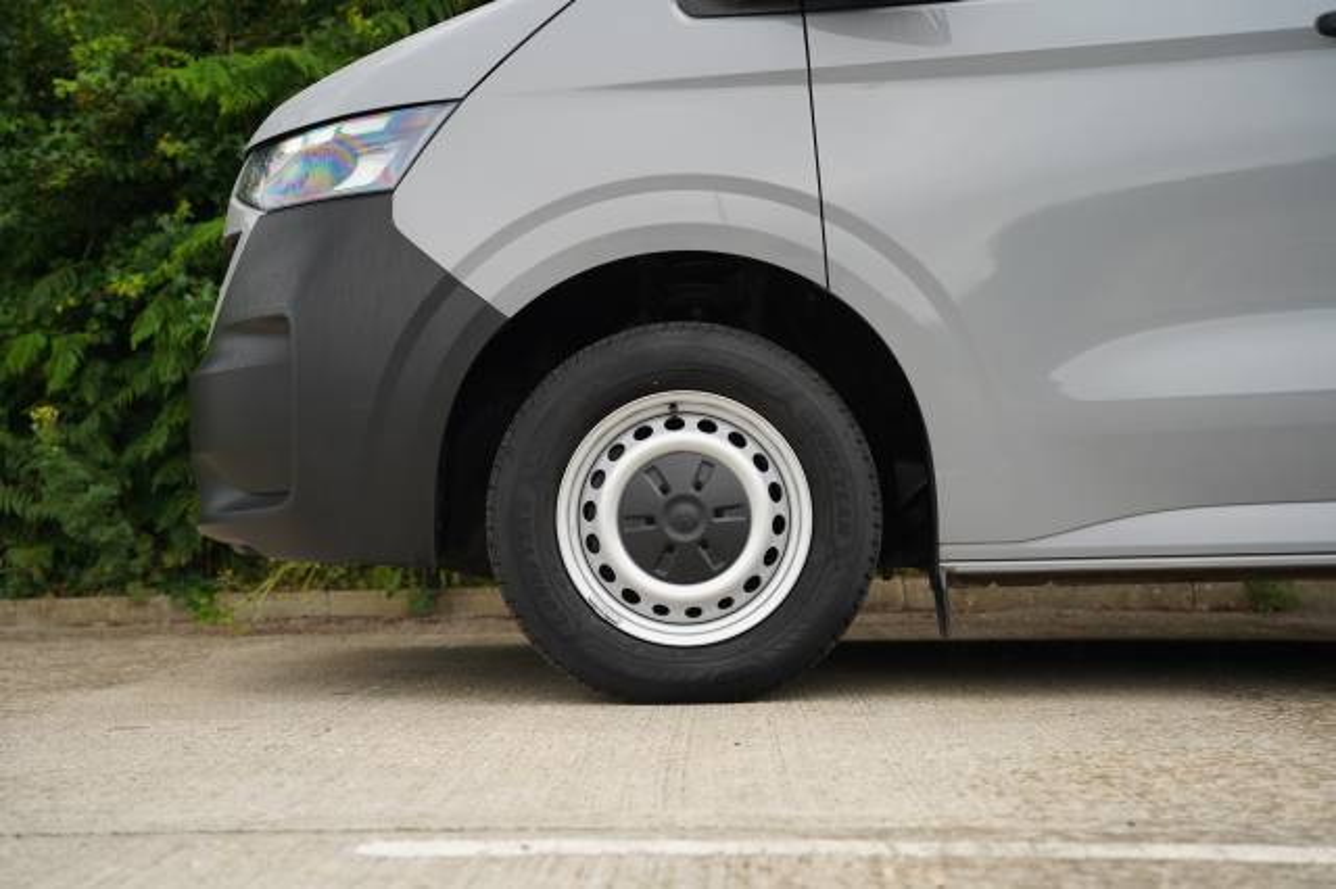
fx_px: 2270
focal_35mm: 61
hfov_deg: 32.8
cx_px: 668
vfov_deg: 22.2
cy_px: 444
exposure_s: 1/160
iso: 200
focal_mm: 61.2
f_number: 4
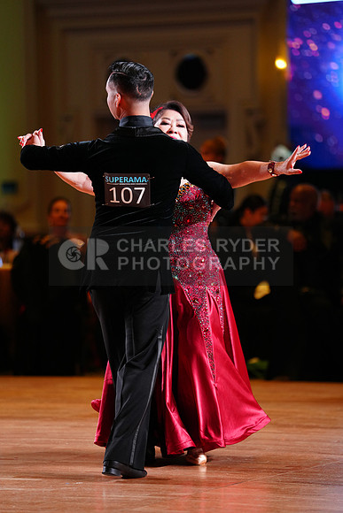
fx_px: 2385
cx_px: 172
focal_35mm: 167
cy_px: 256
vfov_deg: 12.3
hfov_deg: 8.2
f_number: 2.8
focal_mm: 167
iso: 1600
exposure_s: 1/400
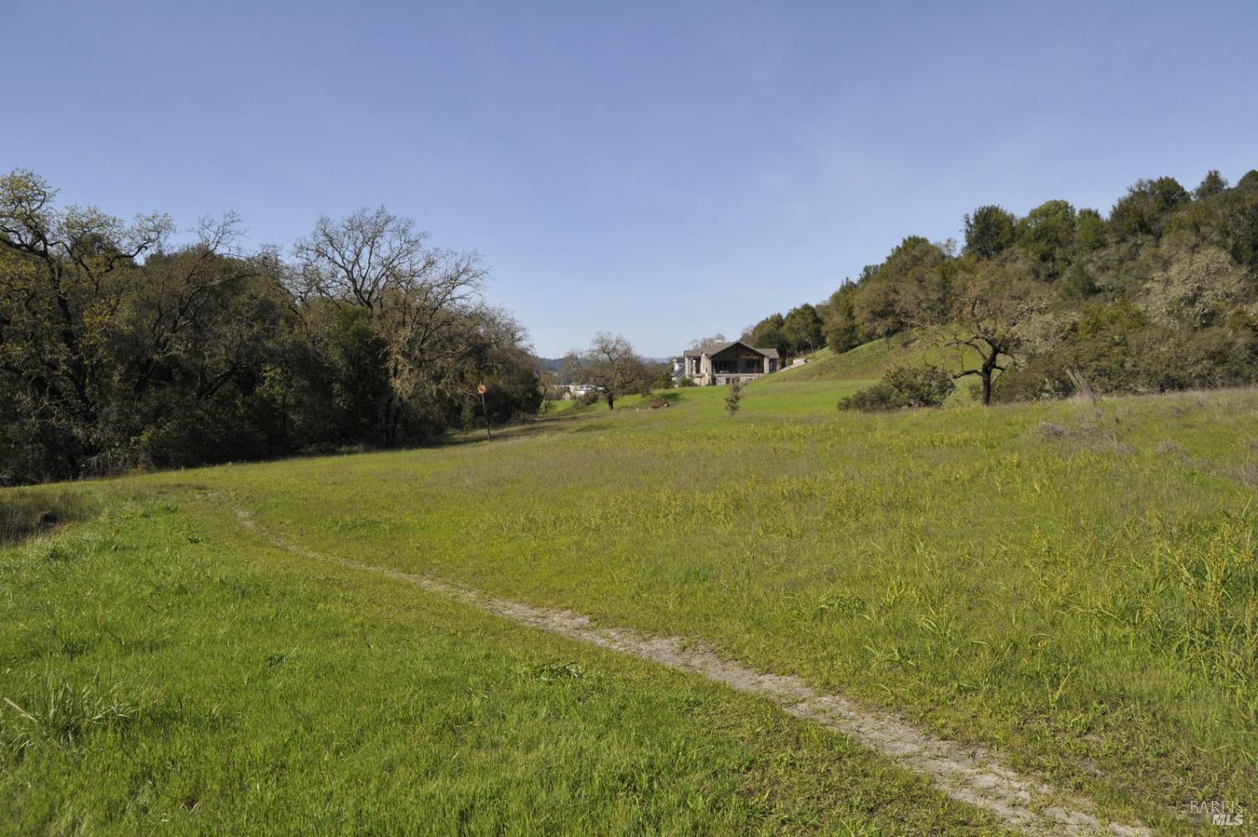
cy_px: 418
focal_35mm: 24
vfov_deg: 53.1
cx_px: 629
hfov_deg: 73.8
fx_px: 838
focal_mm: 24
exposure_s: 1/4000
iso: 1600
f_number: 6.7
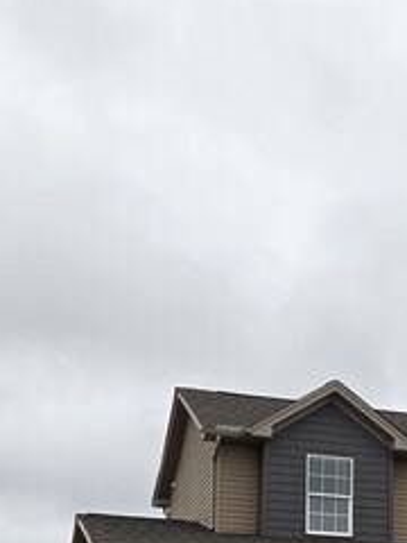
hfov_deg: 22.0
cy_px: 562
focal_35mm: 64
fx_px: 1003
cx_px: 421
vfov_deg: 28.2
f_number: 1.8
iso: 25
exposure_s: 1/1372
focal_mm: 5.4
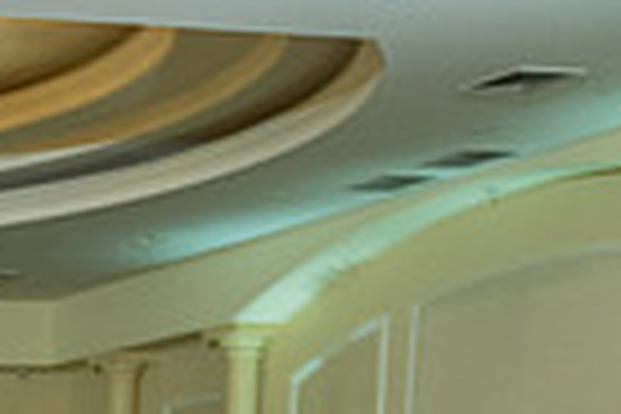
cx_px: -562
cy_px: 853
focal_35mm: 101
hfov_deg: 16.3
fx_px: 1742
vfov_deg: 11.9
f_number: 4
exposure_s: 1/80
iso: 800
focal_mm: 24
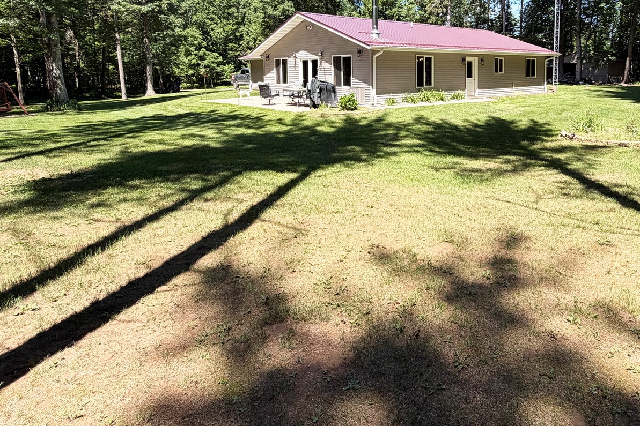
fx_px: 444
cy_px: 102
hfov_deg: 70.7
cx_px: 386
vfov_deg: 49.1
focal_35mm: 25
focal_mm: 2.22
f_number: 2.2
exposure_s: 1/590
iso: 40
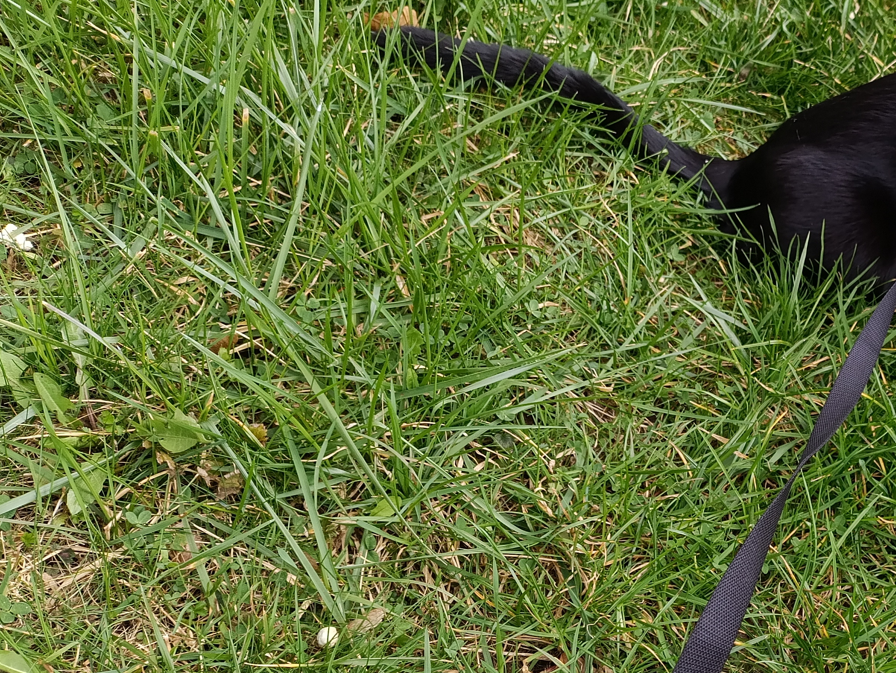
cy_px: 470
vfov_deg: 29.4
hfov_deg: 36.1
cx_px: 837
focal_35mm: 49
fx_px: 1269
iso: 64
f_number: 1.7
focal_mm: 4.71
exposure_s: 1/100
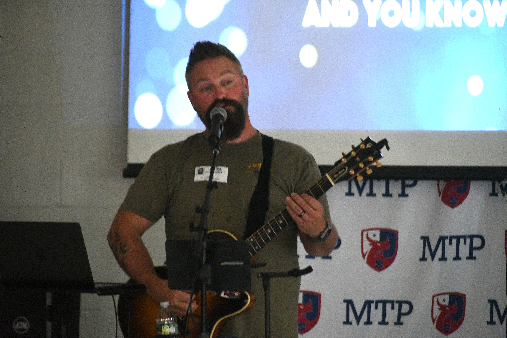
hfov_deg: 7.1
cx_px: 254
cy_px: 169
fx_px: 4112
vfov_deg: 4.7
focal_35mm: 292
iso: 10000
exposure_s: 1/80
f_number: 5.3
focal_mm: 195
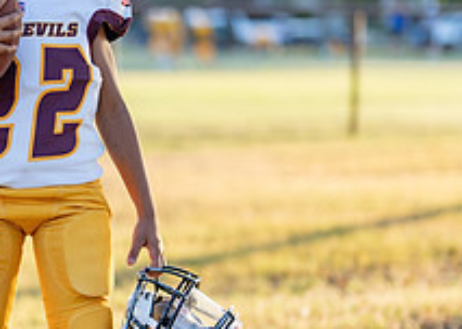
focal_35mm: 153
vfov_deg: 9.4
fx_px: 2007
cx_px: 41
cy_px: 184
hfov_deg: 13.0
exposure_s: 1/1000
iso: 100
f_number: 1.2
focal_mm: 50
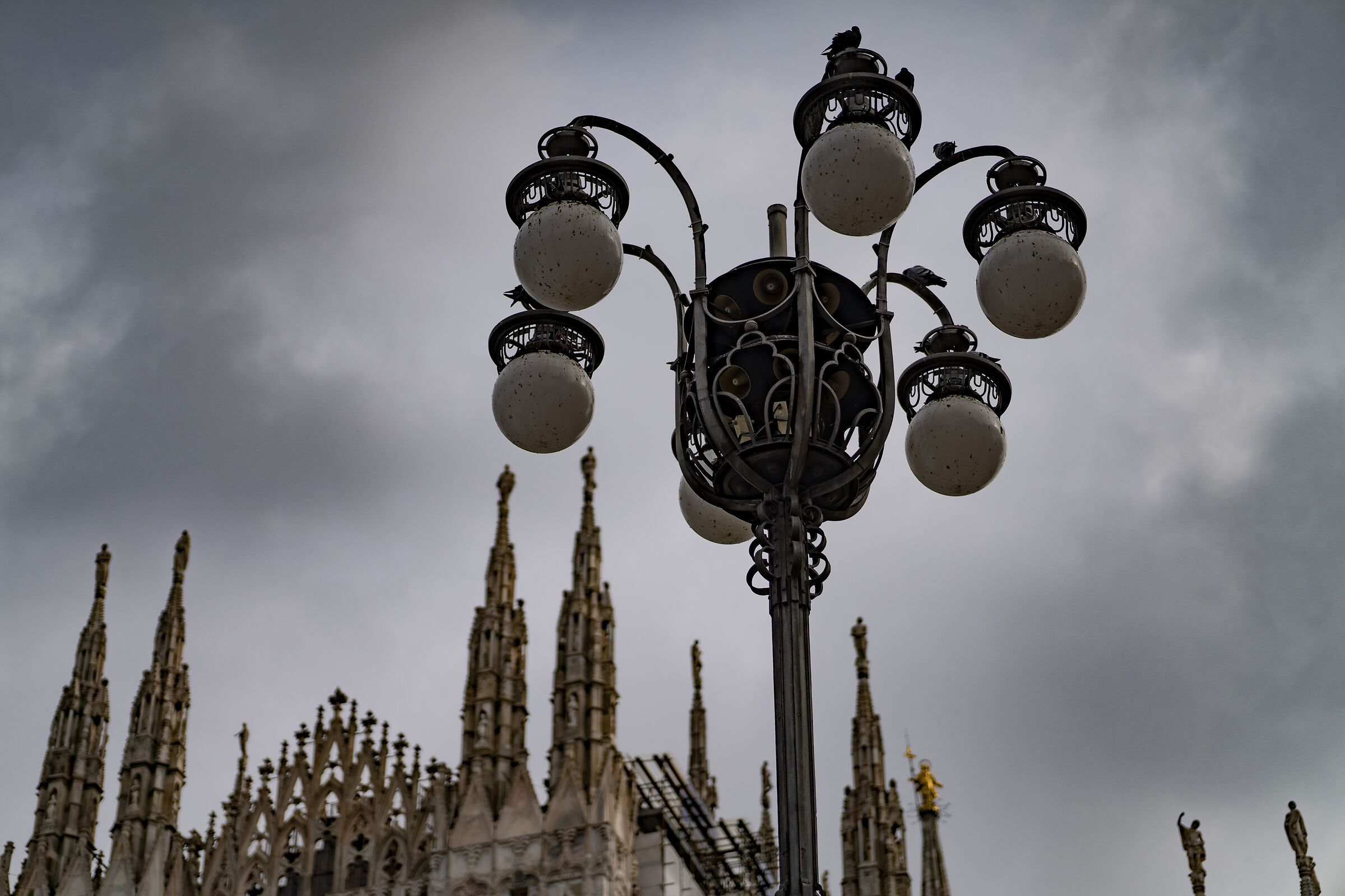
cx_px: 672
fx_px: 2802
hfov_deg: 27.0
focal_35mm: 75
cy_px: 448
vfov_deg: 18.2
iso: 100
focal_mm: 75
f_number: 2
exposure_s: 1/5000
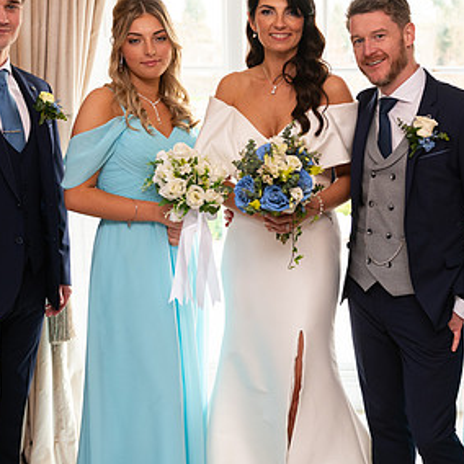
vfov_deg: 27.3
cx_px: 327
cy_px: 208
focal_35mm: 63
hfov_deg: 27.1
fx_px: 955
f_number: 3.5
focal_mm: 35
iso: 500
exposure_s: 1/160
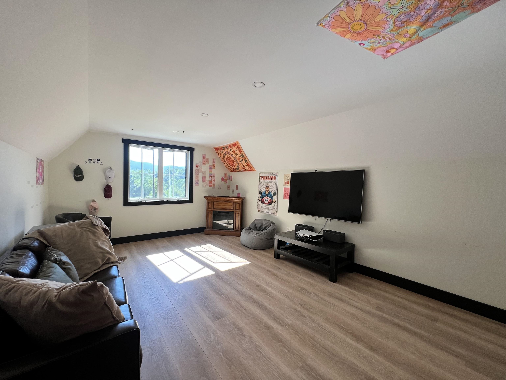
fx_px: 190
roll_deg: -1.3
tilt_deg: -2.0
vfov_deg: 89.9
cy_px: 190
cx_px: 253
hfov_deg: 106.2
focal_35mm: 13
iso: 50
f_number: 1.8
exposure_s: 1/120
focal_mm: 1.57
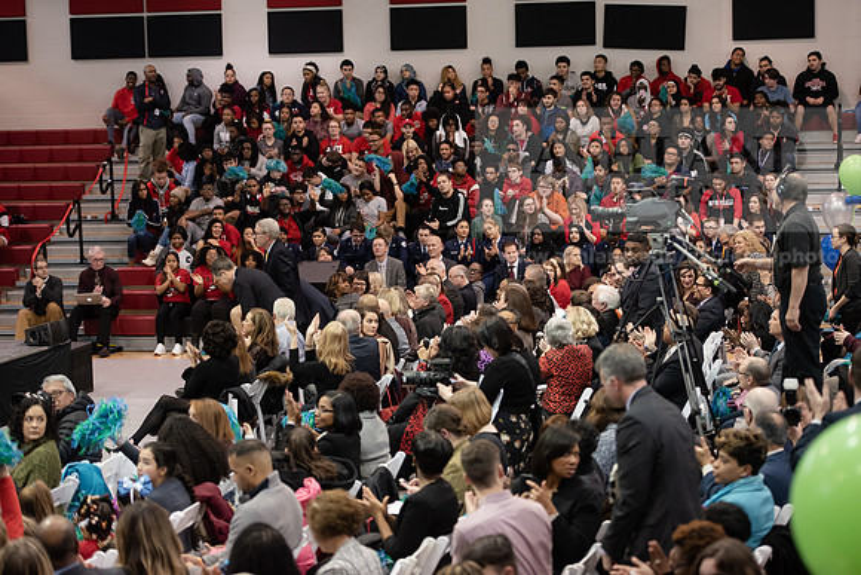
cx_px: 430
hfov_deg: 23.9
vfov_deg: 16.1
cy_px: 288
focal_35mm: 85
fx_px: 2033
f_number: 2.8
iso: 2000
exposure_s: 1/200
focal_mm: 85
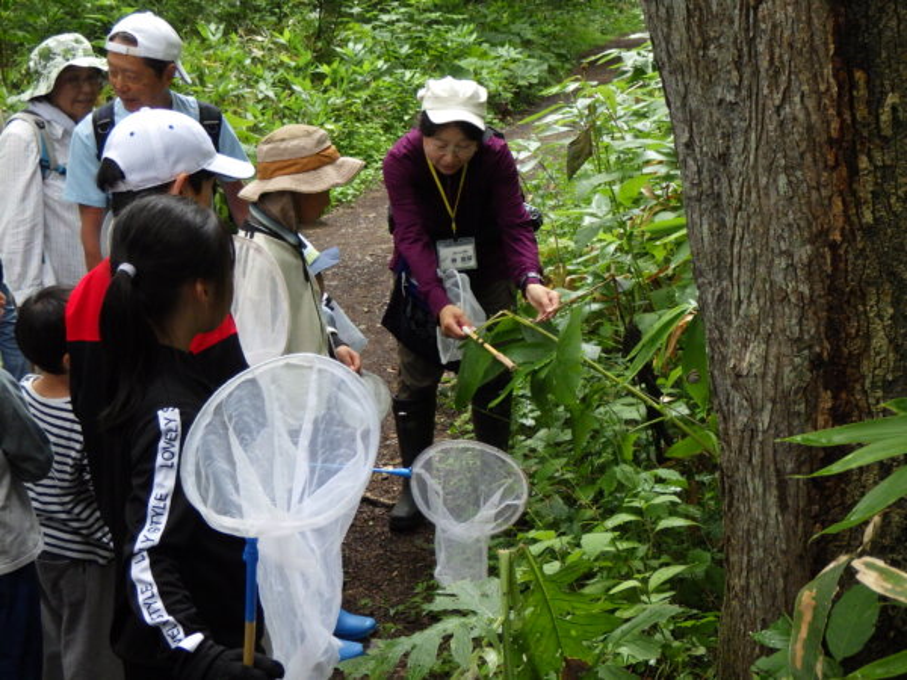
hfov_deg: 37.5
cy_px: 340
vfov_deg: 28.6
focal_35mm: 51
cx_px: 454
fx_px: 1336
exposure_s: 1/60
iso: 160
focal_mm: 9.1
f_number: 4.4
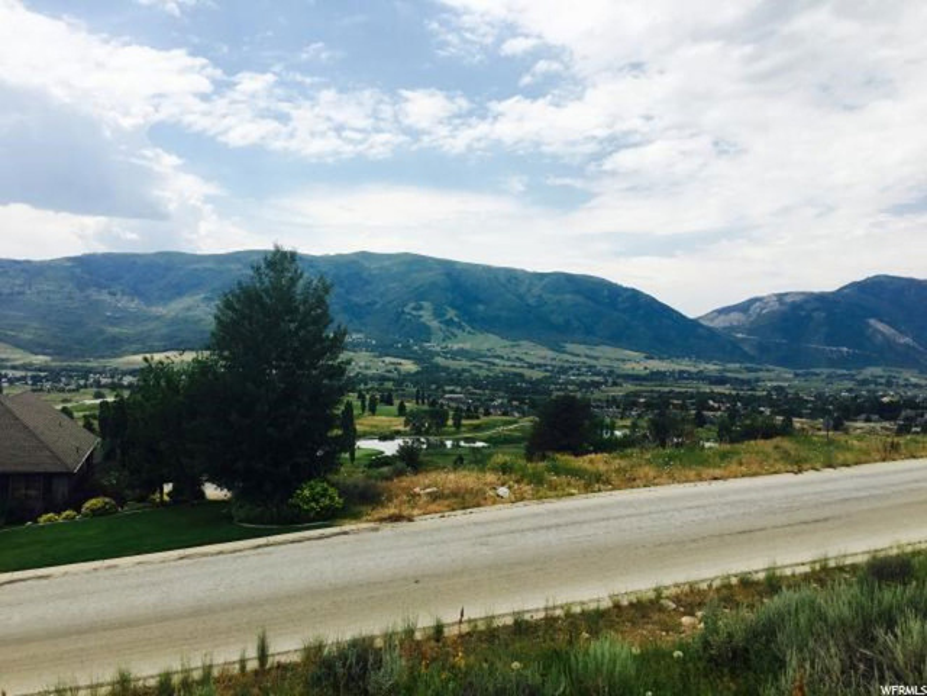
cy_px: 348
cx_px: 464
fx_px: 777
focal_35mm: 29
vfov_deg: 48.2
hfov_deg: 61.7
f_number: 2.2
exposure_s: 1/2137
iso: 25
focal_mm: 4.15
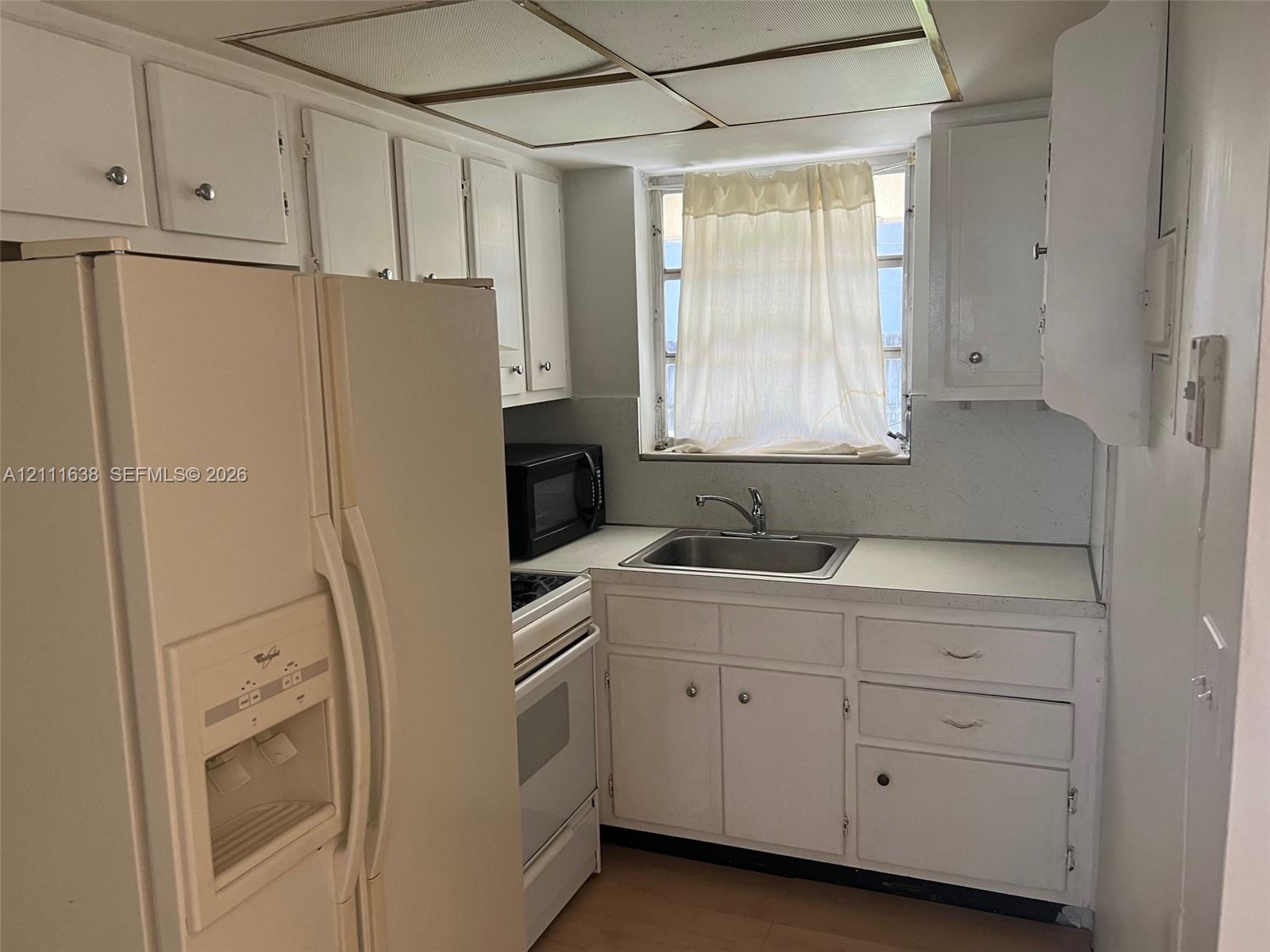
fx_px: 954
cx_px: 635
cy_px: 476
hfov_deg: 67.3
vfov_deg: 53.1
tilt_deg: -10.5
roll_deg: +1.1
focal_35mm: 26
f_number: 1.5
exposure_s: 1/67
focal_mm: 5.7
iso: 125
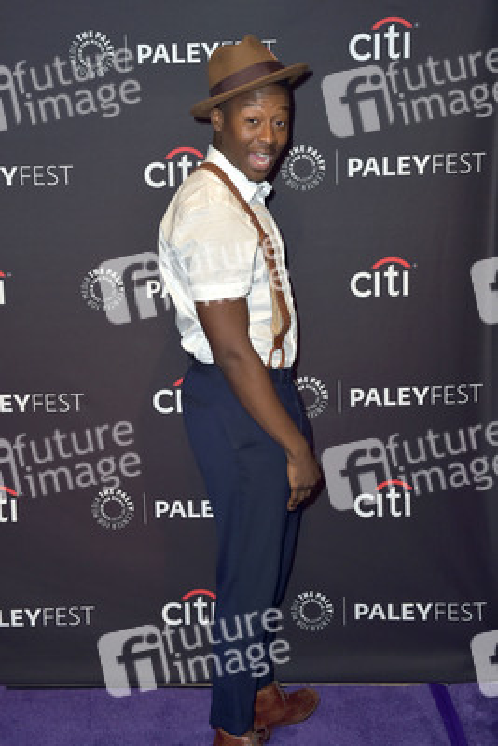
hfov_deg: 28.1
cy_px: 373
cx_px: 249
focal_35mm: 48
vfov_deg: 41.1
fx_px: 995
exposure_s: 1/320
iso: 500
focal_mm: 48
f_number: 6.3
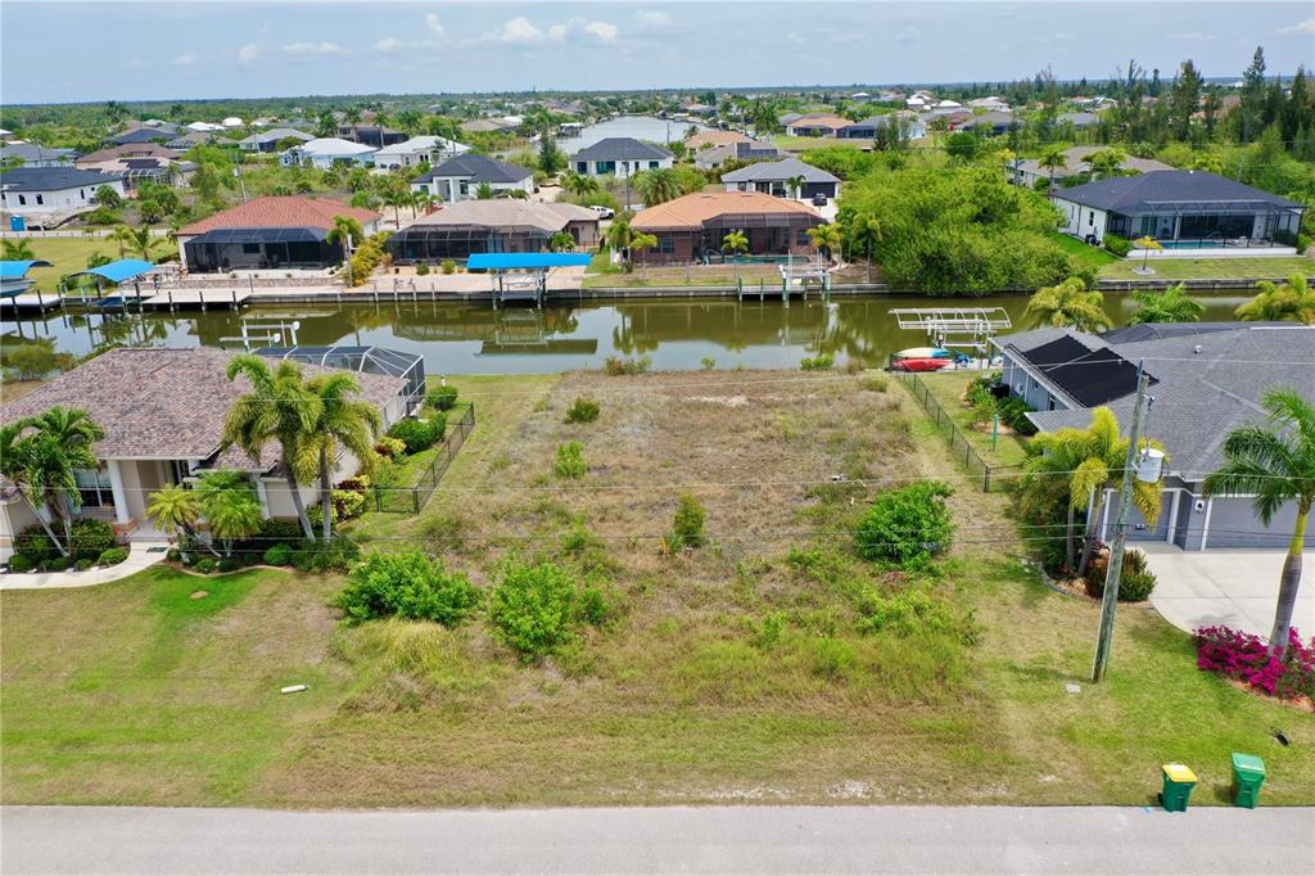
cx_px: 658
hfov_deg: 65.5
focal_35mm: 28
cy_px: 438
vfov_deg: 46.4
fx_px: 1022
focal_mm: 10.26
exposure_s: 1/500
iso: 100
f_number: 5.6
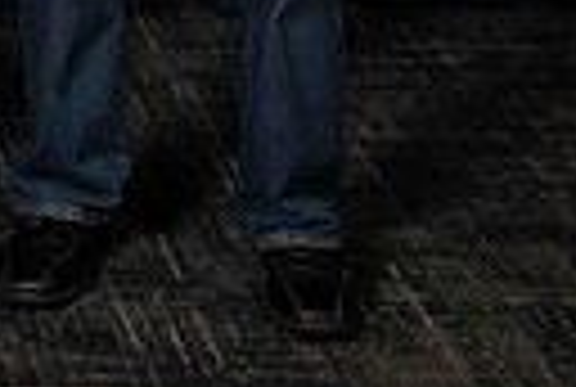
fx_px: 3256
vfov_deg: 6.5
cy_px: -564
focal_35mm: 203
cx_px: -347
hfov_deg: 9.7
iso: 200
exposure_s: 1/250
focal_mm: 40
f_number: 5.6
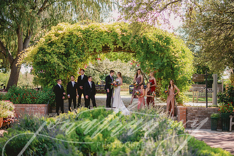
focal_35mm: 85
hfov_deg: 23.9
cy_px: 78
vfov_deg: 16.1
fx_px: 552
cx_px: 117
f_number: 1.8
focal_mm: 85
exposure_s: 1/1000
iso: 50
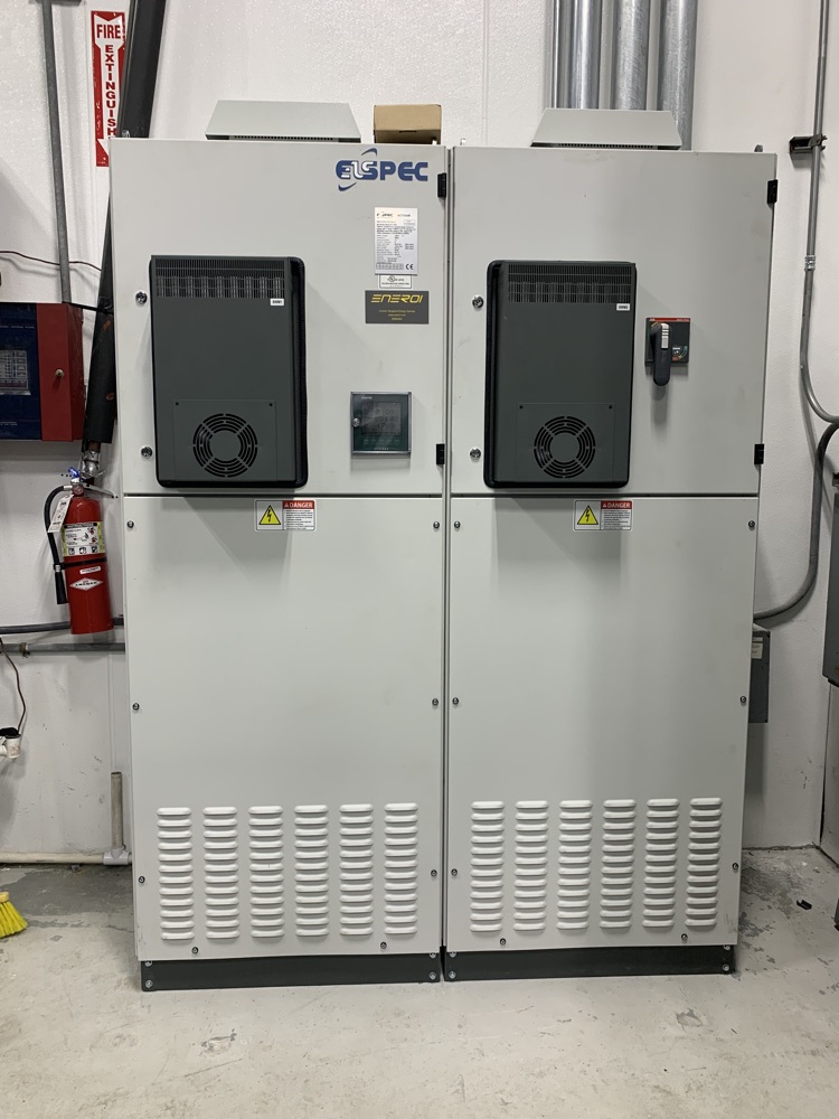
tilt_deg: -4.4
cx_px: 420
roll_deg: +0.4
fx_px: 840
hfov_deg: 53.1
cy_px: 560
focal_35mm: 26
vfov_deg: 67.3
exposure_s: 1/120
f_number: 1.8
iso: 64
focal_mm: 4.25
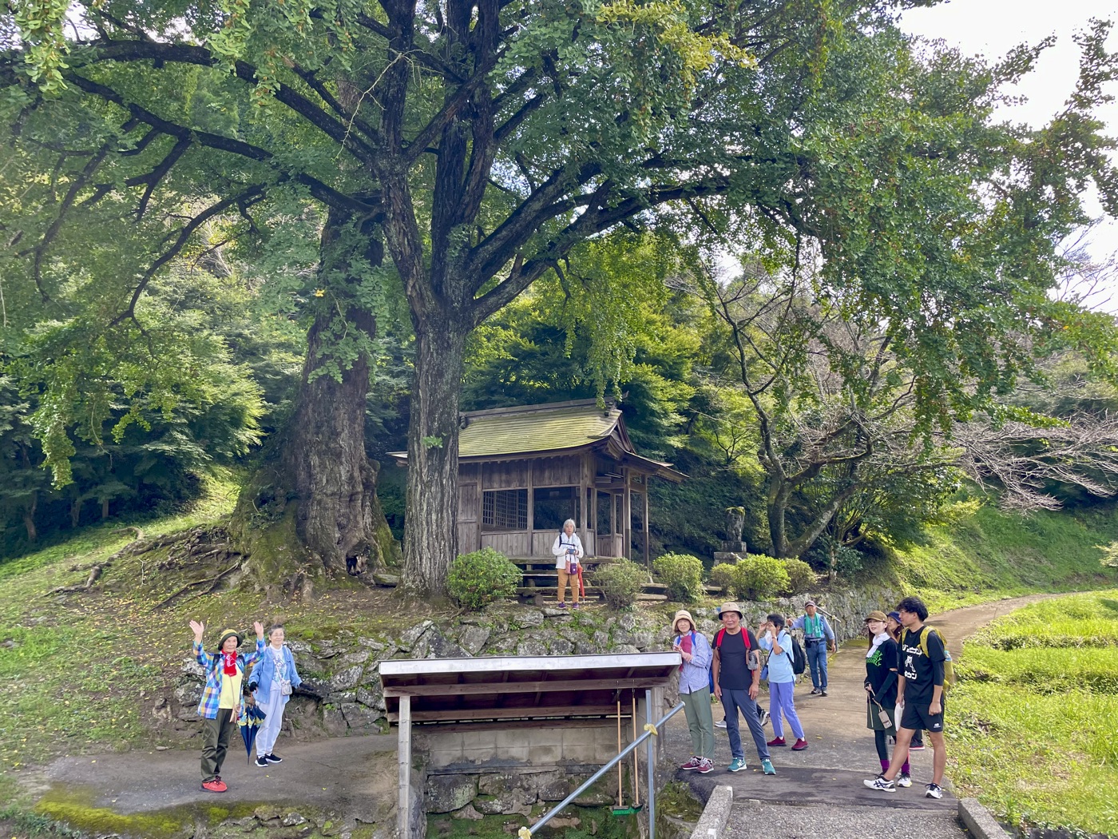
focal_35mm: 26
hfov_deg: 67.3
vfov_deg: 53.1
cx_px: 559
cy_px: 420
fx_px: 840
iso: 32
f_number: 1.6
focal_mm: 4.2
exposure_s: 1/235
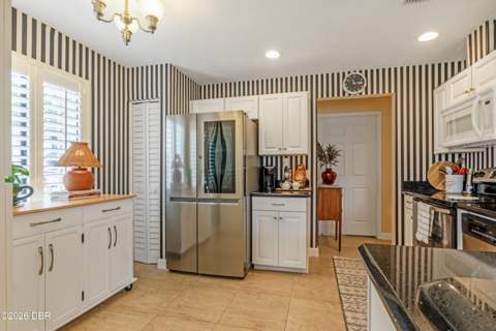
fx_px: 227
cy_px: 166
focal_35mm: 16
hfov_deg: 95.0
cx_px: 248
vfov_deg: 72.1
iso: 250
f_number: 9
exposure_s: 1/125
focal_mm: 11
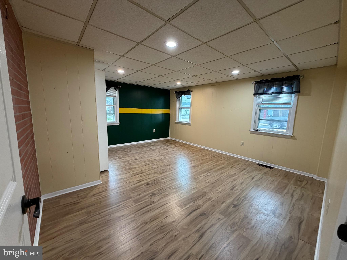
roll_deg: -1.2
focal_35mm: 14
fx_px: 140
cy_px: 130
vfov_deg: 85.7
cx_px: 174
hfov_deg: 102.1
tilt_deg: -9.5
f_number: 2.2
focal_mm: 2.22
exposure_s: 1/60
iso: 320
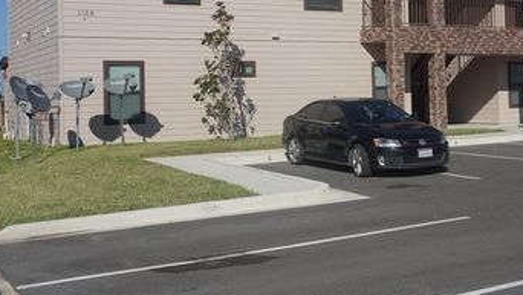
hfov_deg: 38.9
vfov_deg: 22.5
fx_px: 732
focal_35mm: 53
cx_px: 349
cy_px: 70
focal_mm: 23
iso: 100
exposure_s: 1/250
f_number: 11
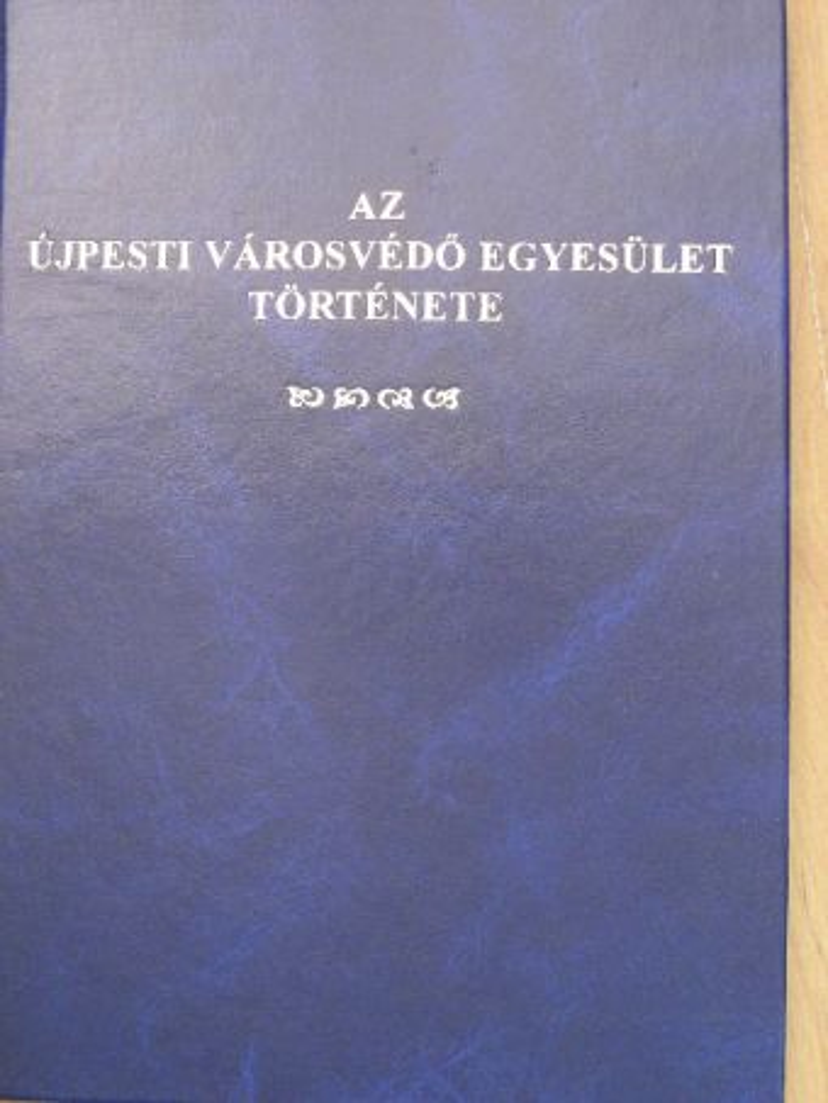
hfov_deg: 25.2
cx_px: 414
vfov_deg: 33.2
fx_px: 1849
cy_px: 552
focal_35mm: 58
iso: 200
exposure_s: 1/8.8
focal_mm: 9.7
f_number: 3.5
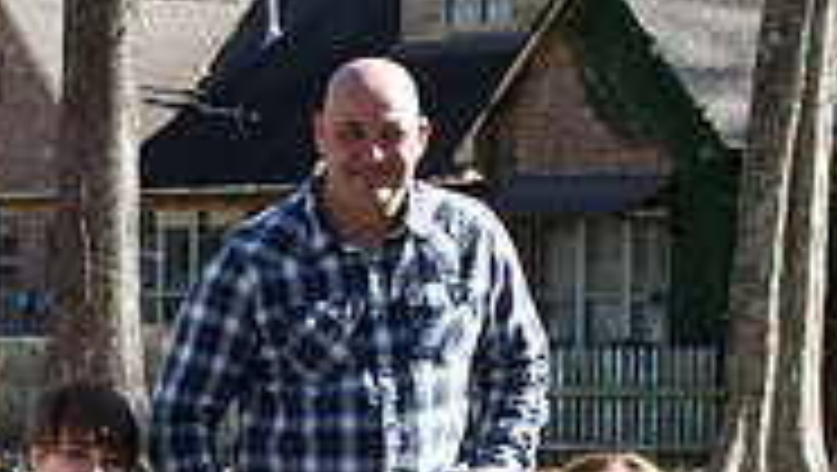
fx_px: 5065
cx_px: 90
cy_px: 432
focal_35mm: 228
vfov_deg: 5.3
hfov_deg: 9.4
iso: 400
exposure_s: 1/250
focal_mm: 70
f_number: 6.3
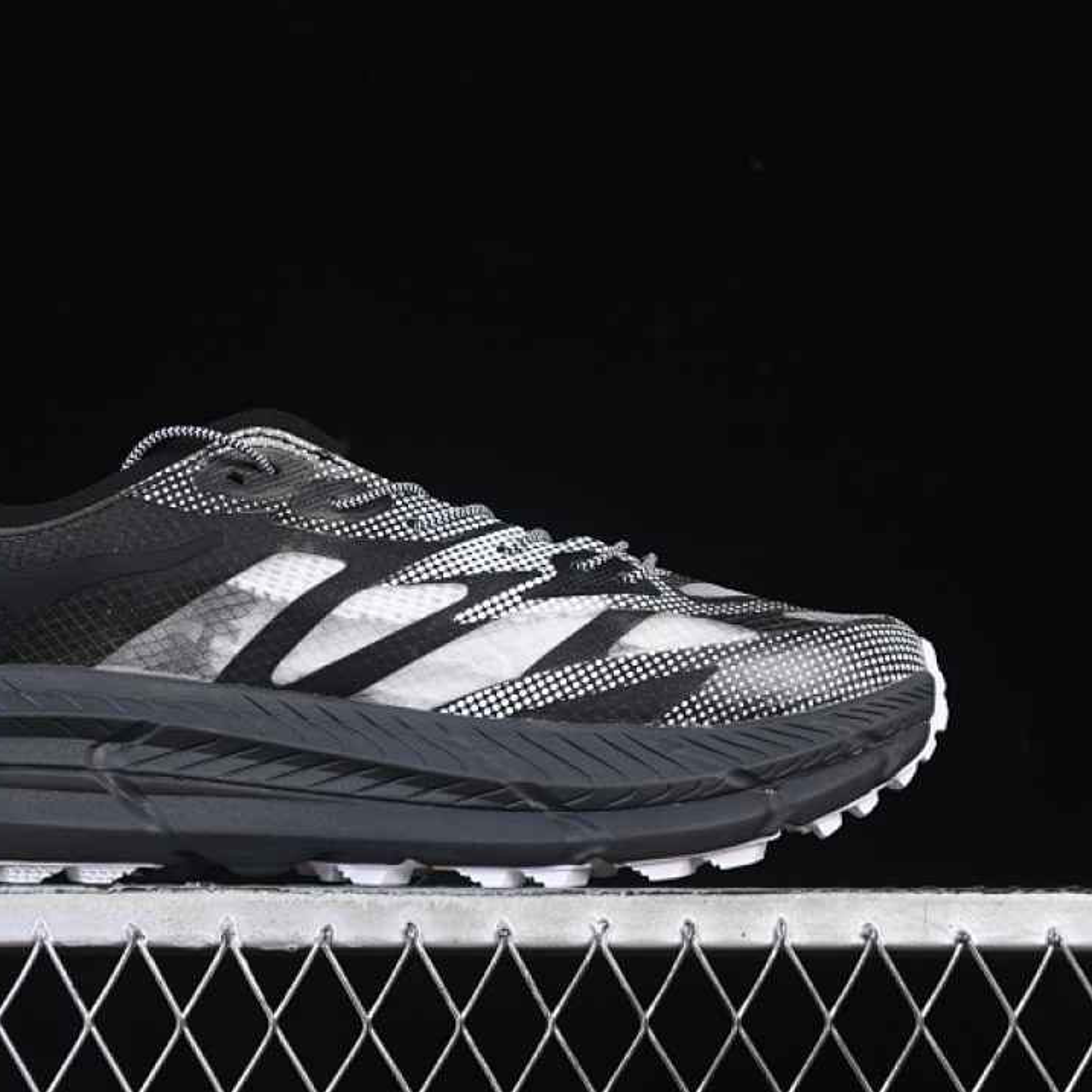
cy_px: 545
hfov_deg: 18.0
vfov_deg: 18.1
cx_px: 320
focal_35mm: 96
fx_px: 3426
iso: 160
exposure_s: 1/60
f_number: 6.3
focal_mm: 50
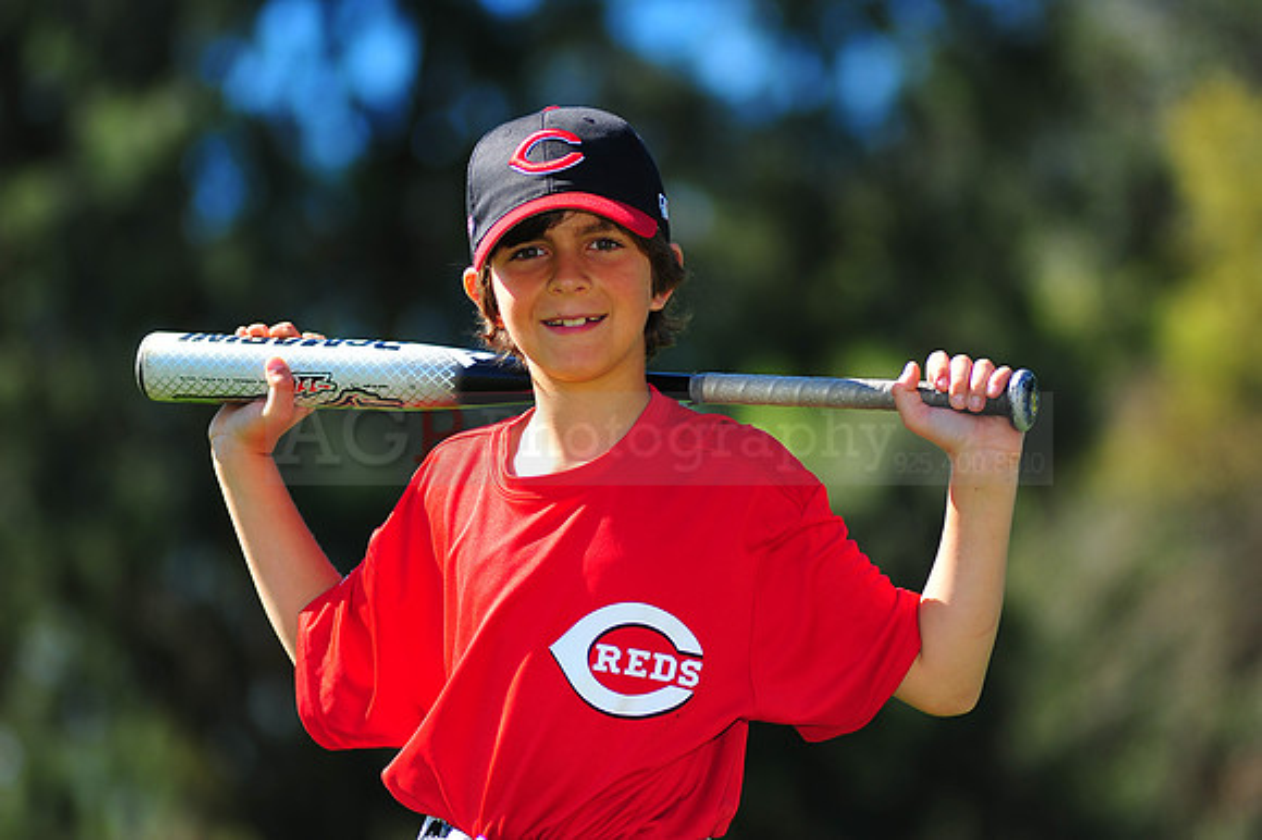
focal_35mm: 180
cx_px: 631
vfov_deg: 7.6
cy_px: 420
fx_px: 6306
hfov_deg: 11.4
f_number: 3.5
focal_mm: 180
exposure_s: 1/1250
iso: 200
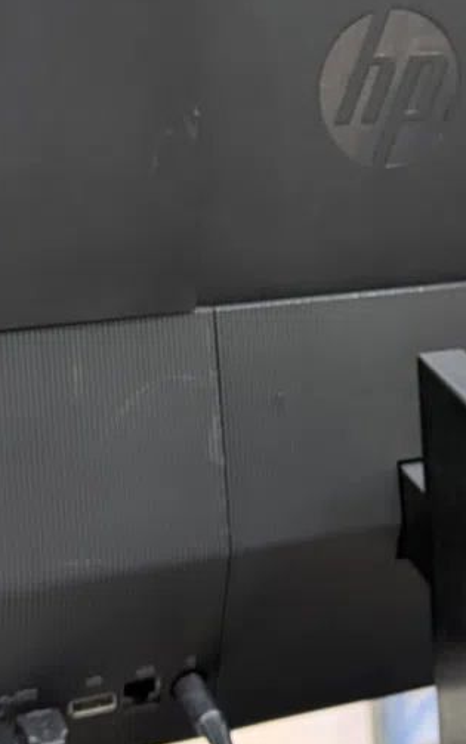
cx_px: 278
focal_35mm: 69
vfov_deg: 29.3
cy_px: 196
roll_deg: +3.5
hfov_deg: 18.9
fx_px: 1400
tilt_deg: -2.7
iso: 800
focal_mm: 6.76
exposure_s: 1/50
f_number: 1.78
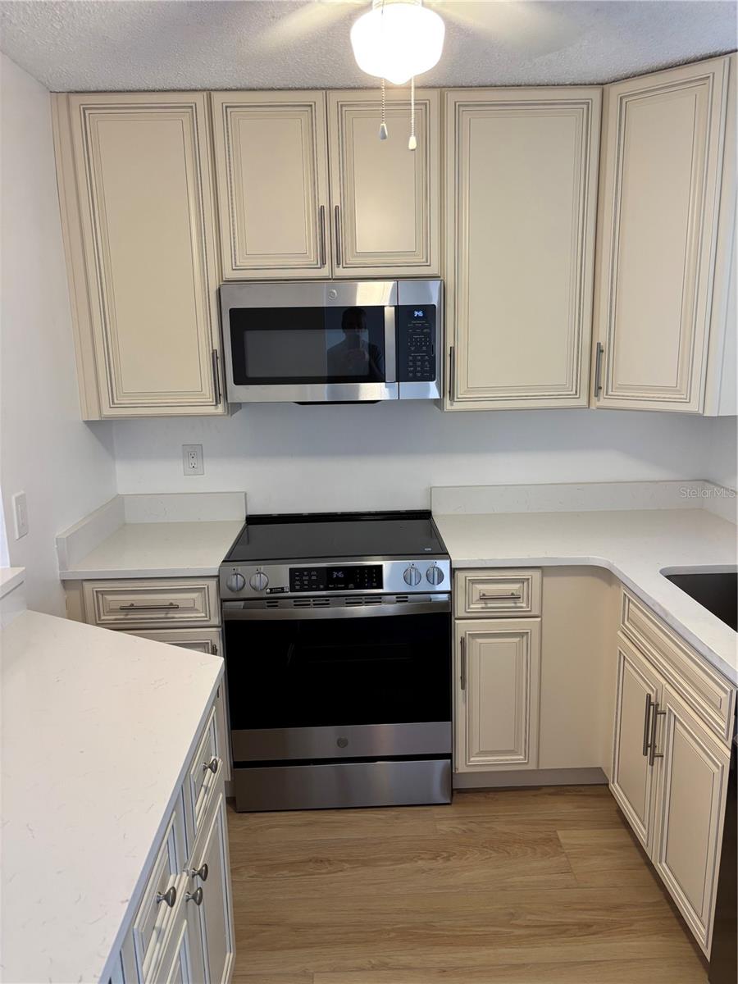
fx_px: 739
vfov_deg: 67.3
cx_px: 369
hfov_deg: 53.1
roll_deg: +0.1
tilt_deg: -11.2
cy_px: 492
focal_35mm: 26
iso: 100
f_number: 1.6
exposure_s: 1/60
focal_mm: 5.96
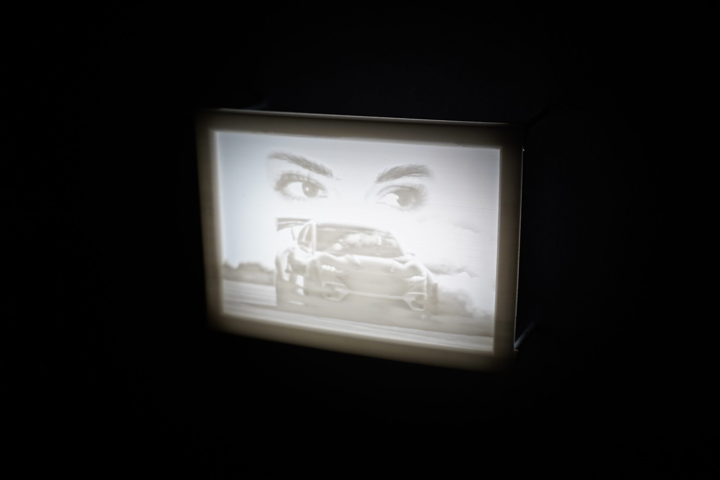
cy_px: 240
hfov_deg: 53.1
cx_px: 360
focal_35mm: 36
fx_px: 720
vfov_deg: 36.9
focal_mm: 36
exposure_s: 1/1250
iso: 800
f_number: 4
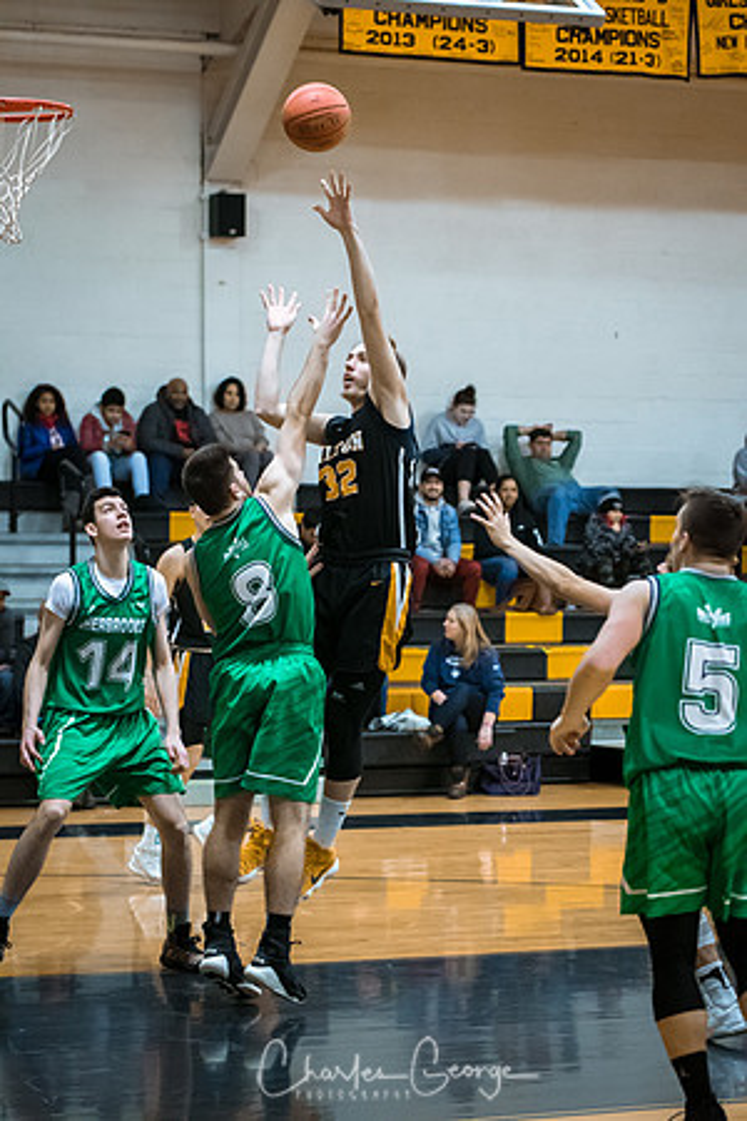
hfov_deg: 13.0
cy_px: 560
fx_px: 3268
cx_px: 374
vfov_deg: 19.5
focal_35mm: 105
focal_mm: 70
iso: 3200
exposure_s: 1/400
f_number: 2.8
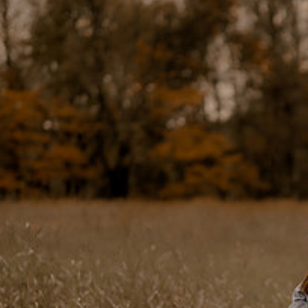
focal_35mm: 205
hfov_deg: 8.5
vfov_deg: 8.5
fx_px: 2064
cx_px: 334
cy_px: 291
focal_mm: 85
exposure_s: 1/3200
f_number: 1.4
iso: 200
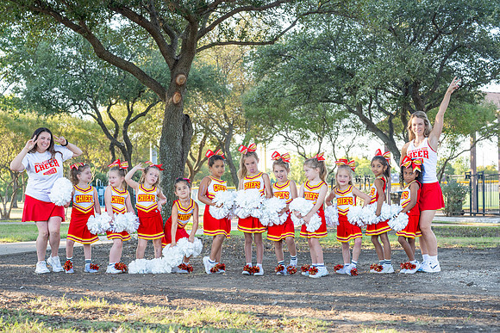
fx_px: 822
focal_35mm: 59
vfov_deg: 22.9
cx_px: 260
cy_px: 190
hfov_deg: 33.8
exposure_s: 1/320
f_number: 4
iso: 320
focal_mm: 50
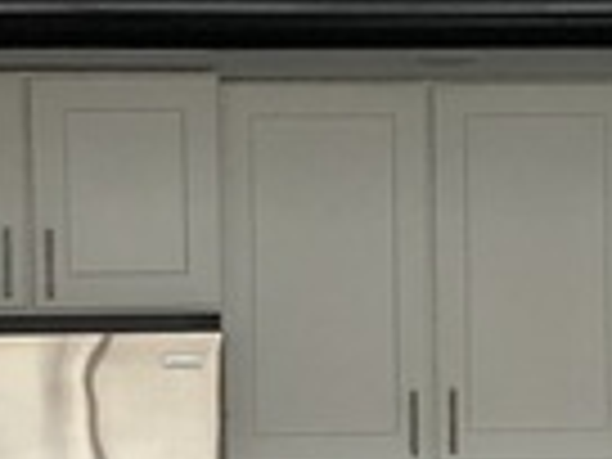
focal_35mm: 165
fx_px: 2917
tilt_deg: -0.7
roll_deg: +0.2
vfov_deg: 9.0
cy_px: 382
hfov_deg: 11.9
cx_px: 495
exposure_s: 1/30
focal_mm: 4
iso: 32
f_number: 1.8
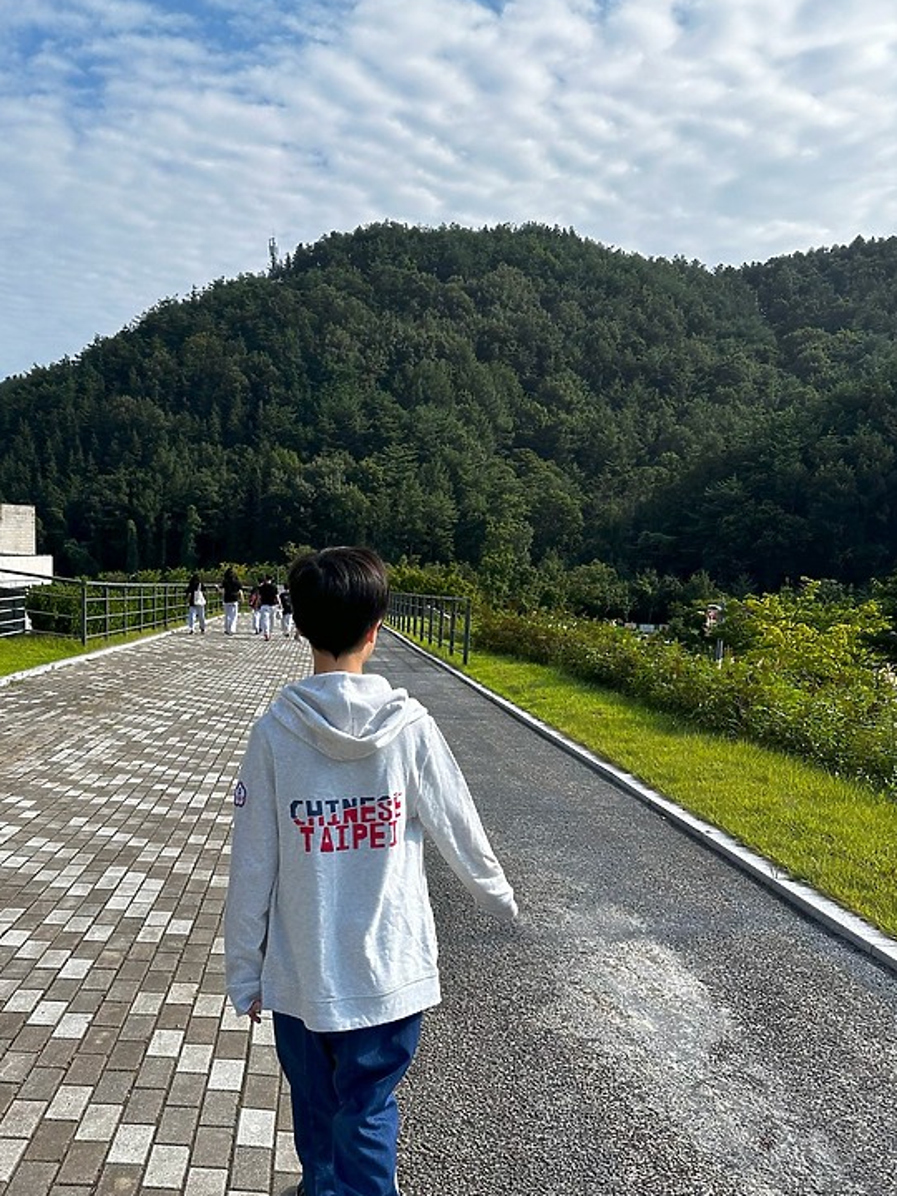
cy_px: 703
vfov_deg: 56.5
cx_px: 304
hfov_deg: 43.6
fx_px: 1106
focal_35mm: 32
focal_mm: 6.86
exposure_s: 1/3861
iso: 80
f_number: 1.78
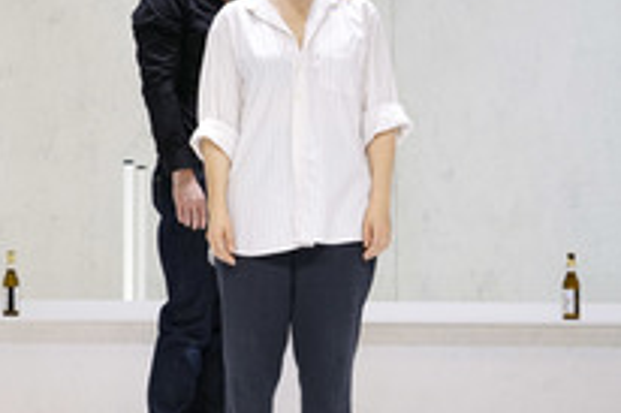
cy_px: 130
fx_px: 3206
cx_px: -56
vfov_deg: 7.4
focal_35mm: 186
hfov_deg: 10.9
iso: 640
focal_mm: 85
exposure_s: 1/160
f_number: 6.3
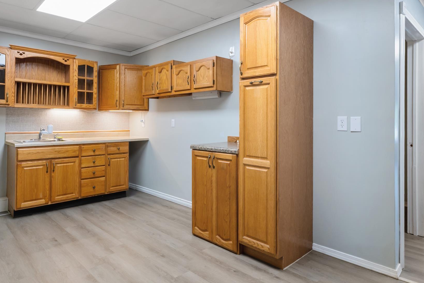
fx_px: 271
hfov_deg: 75.8
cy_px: 123
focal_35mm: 23
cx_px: 187
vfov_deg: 54.9
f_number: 9
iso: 250
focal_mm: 10
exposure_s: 1/3
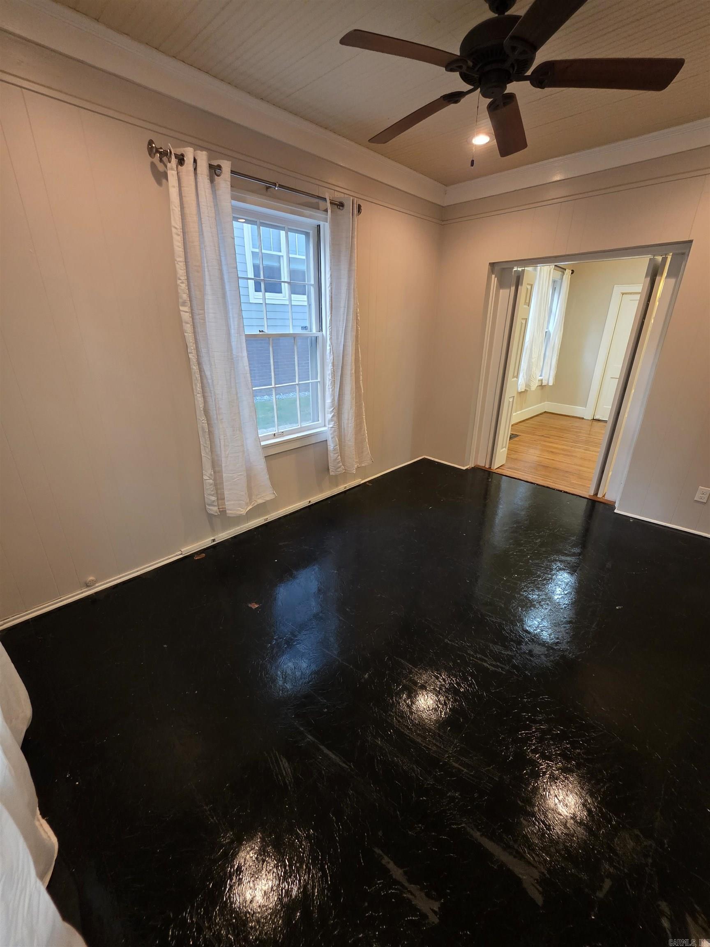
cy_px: 474
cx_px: 355
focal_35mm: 13
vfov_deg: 106.2
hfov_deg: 89.9
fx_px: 356
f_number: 1.9
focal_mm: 2.2
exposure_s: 1/60
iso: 400
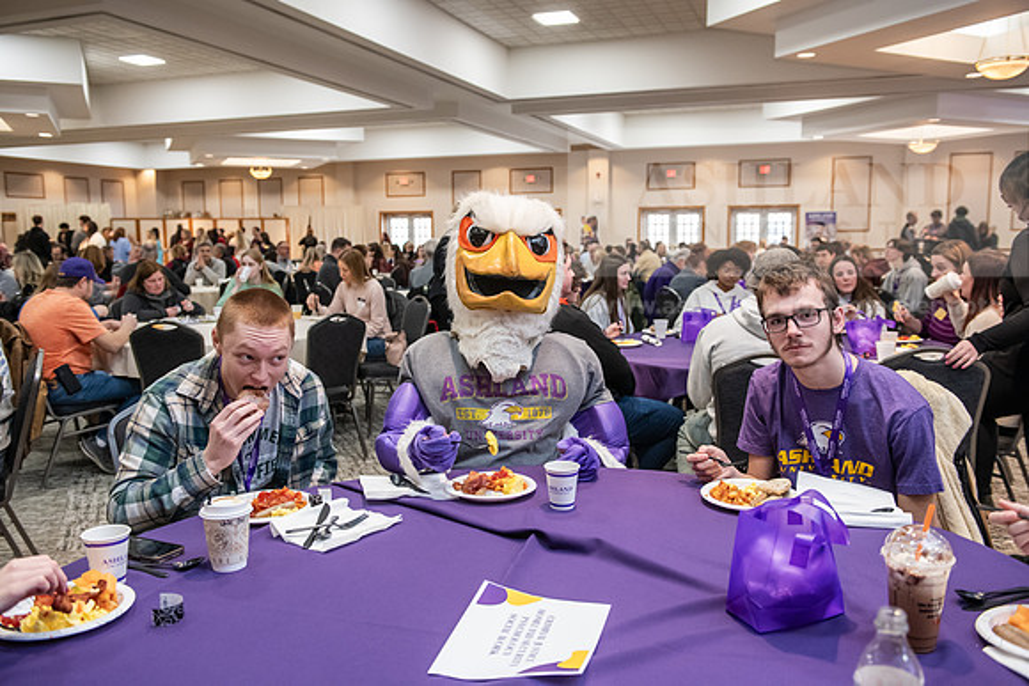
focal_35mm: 31
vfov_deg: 42.3
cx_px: 514
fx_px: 886
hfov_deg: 60.3
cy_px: 343
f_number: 3.5
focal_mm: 31
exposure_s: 1/125
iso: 2500
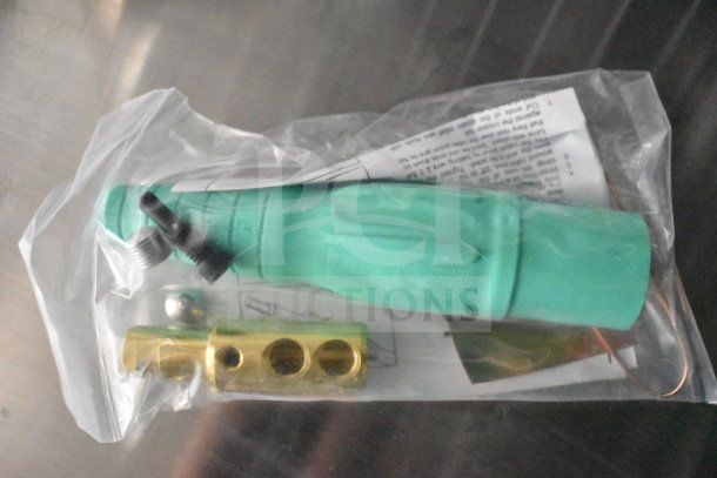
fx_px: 687
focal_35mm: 34
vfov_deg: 38.4
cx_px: 358
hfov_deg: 55.1
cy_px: 239
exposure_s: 1/40
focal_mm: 23
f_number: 3.8
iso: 20000
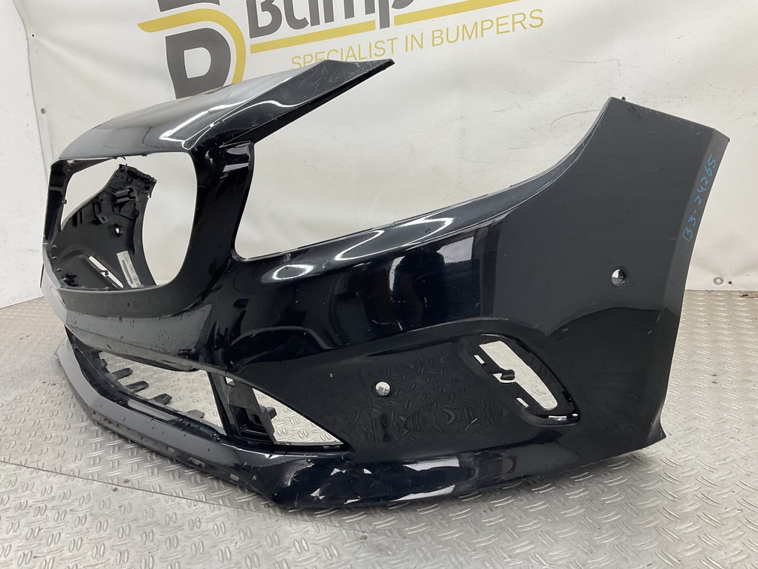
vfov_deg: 48.2
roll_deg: +4.9
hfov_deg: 61.7
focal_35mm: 29
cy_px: 284
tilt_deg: -12.4
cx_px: 379
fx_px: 635
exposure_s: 1/120
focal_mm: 3
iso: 40
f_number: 1.8
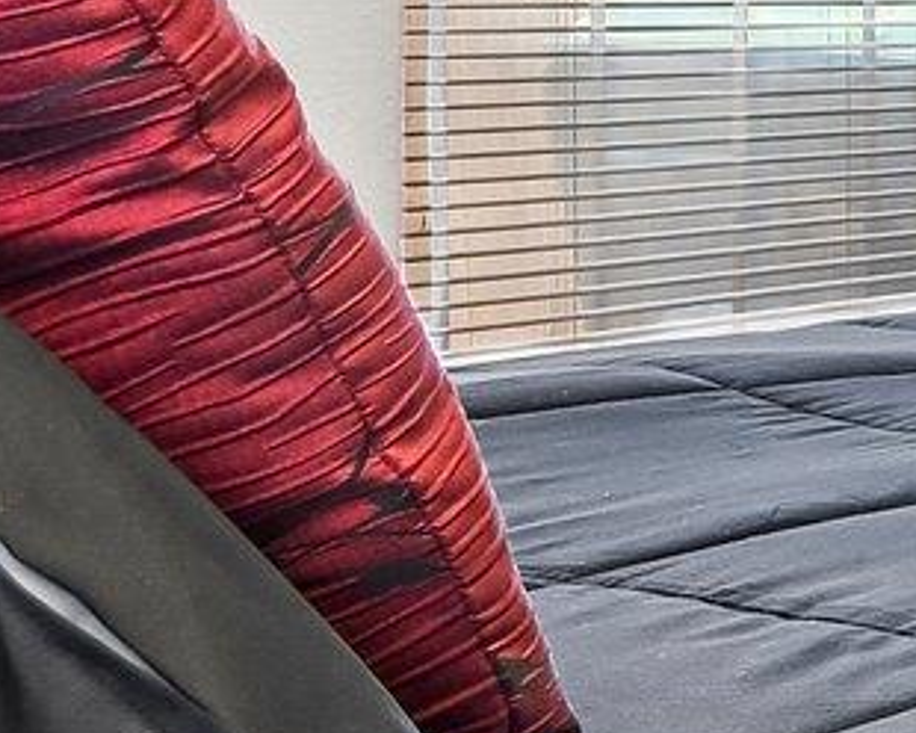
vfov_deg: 15.8
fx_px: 2521
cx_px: 2057
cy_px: -188
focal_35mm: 93
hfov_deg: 14.9
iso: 400
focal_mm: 10
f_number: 8
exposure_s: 1/25
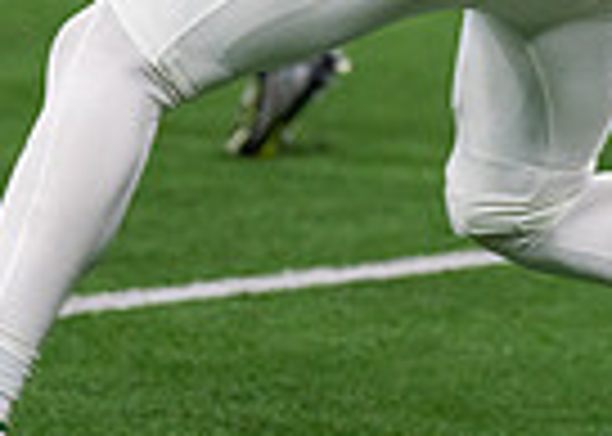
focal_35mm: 568
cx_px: 500
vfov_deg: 2.5
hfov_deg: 3.6
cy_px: -328
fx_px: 9868
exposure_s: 1/1000
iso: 2000
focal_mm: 127
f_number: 2.8
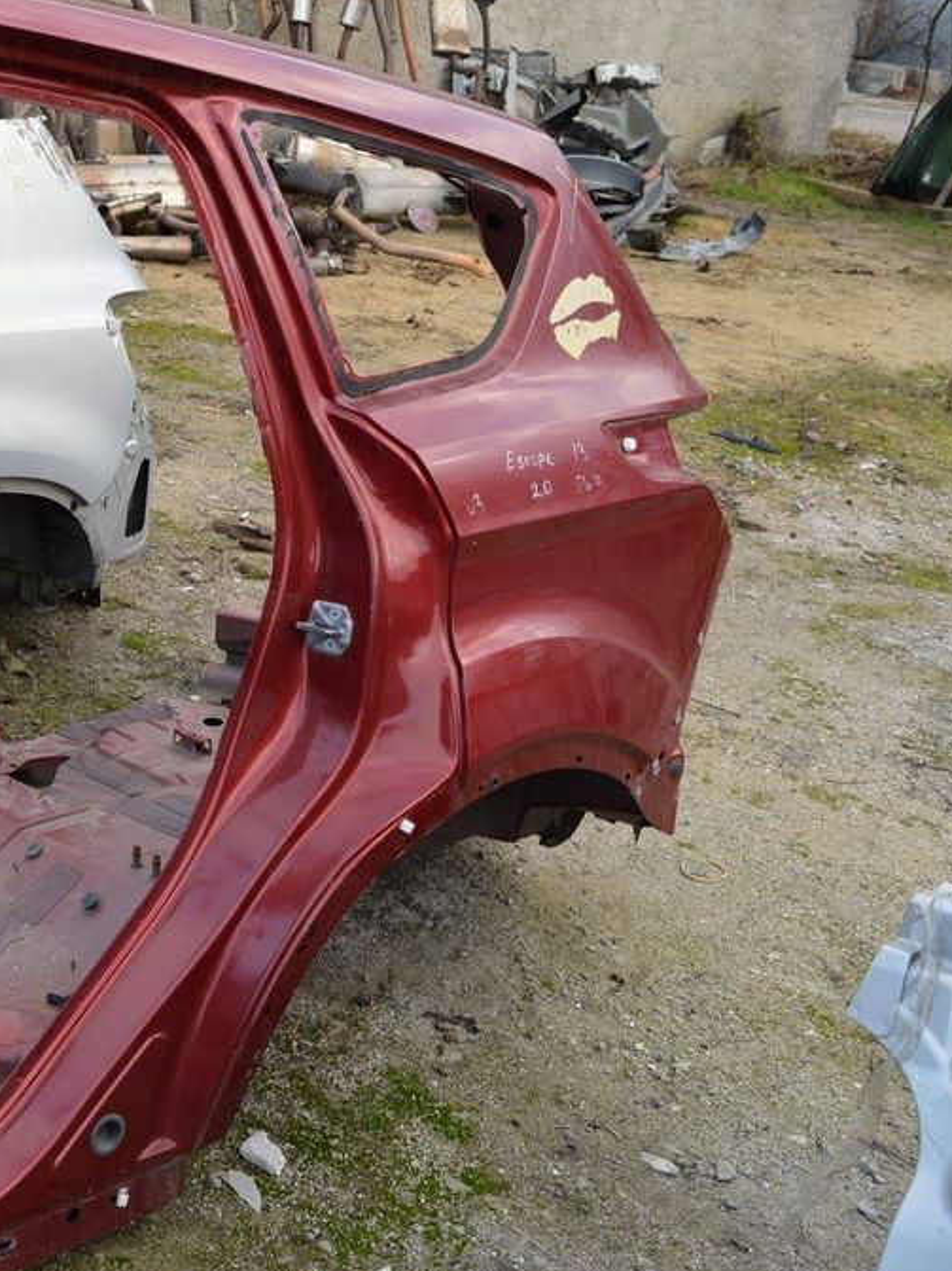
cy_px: 641
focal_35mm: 44
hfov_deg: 31.3
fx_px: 1614
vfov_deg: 43.0
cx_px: 85
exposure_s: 1/125
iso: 220
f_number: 5.6
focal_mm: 20
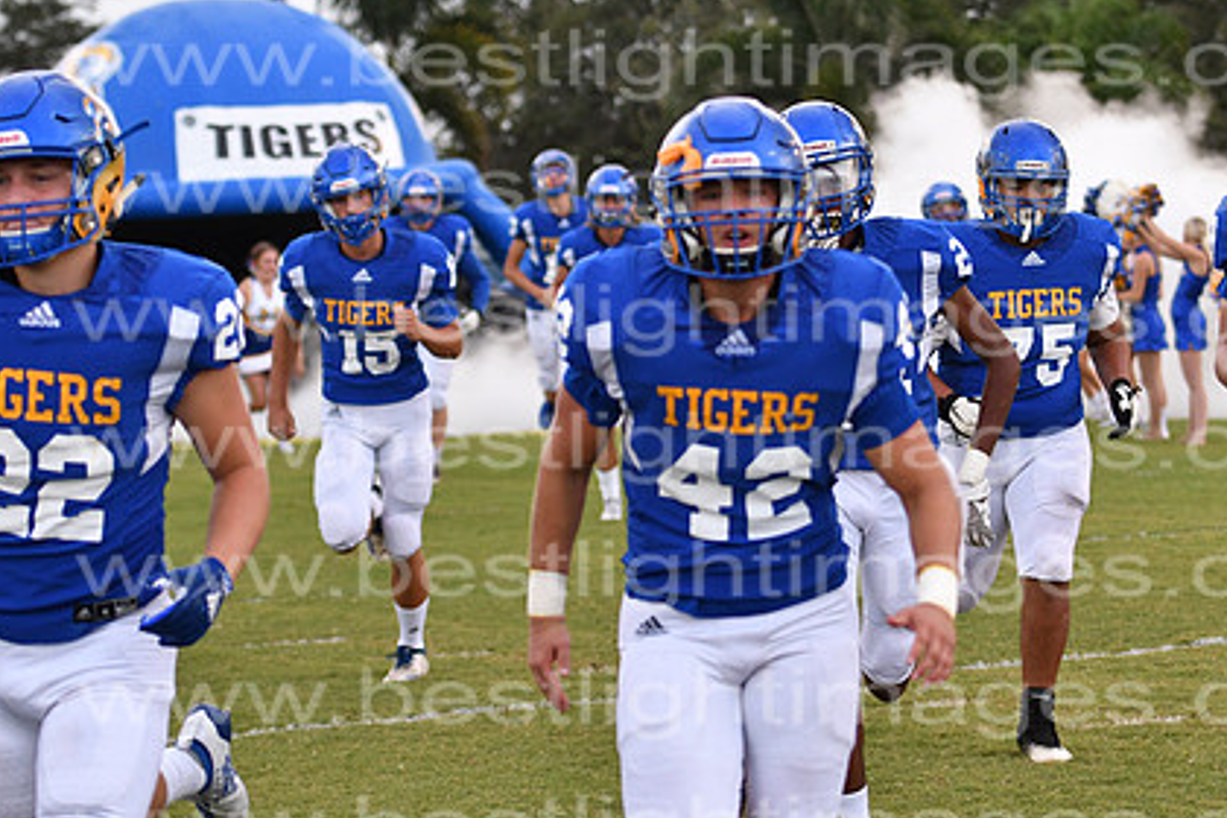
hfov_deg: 14.1
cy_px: 384
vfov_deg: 9.5
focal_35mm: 145
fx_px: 4942
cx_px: 739
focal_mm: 70
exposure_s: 1/1000
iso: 800
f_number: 3.2
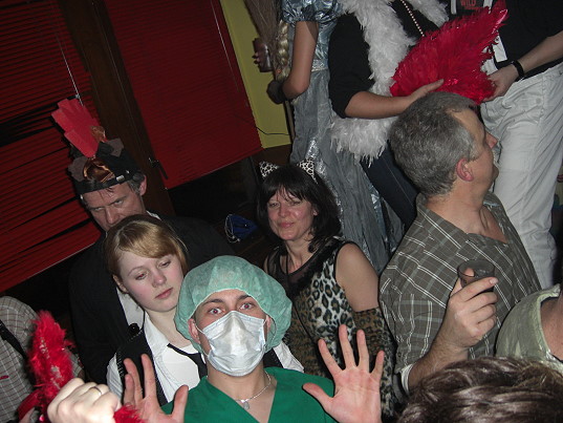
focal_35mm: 38
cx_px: 282
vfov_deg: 37.7
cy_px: 212
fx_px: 618
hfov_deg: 49.0
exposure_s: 1/60
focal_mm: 7.9
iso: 200
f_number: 2.8
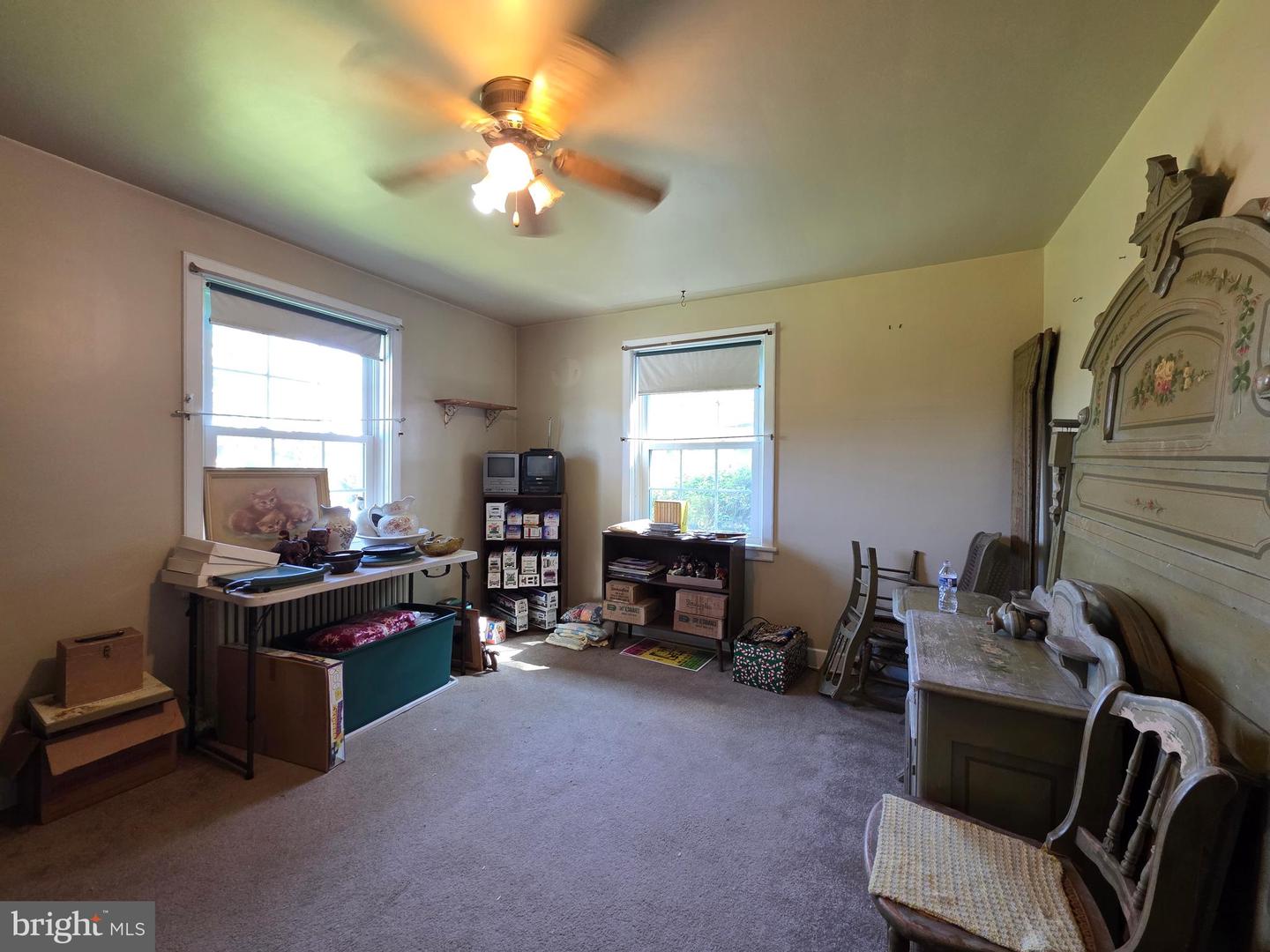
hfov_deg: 106.2
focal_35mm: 13
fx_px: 477
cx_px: 635
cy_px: 476
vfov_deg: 89.9
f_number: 1.9
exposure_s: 1/60
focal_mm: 2.2
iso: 250
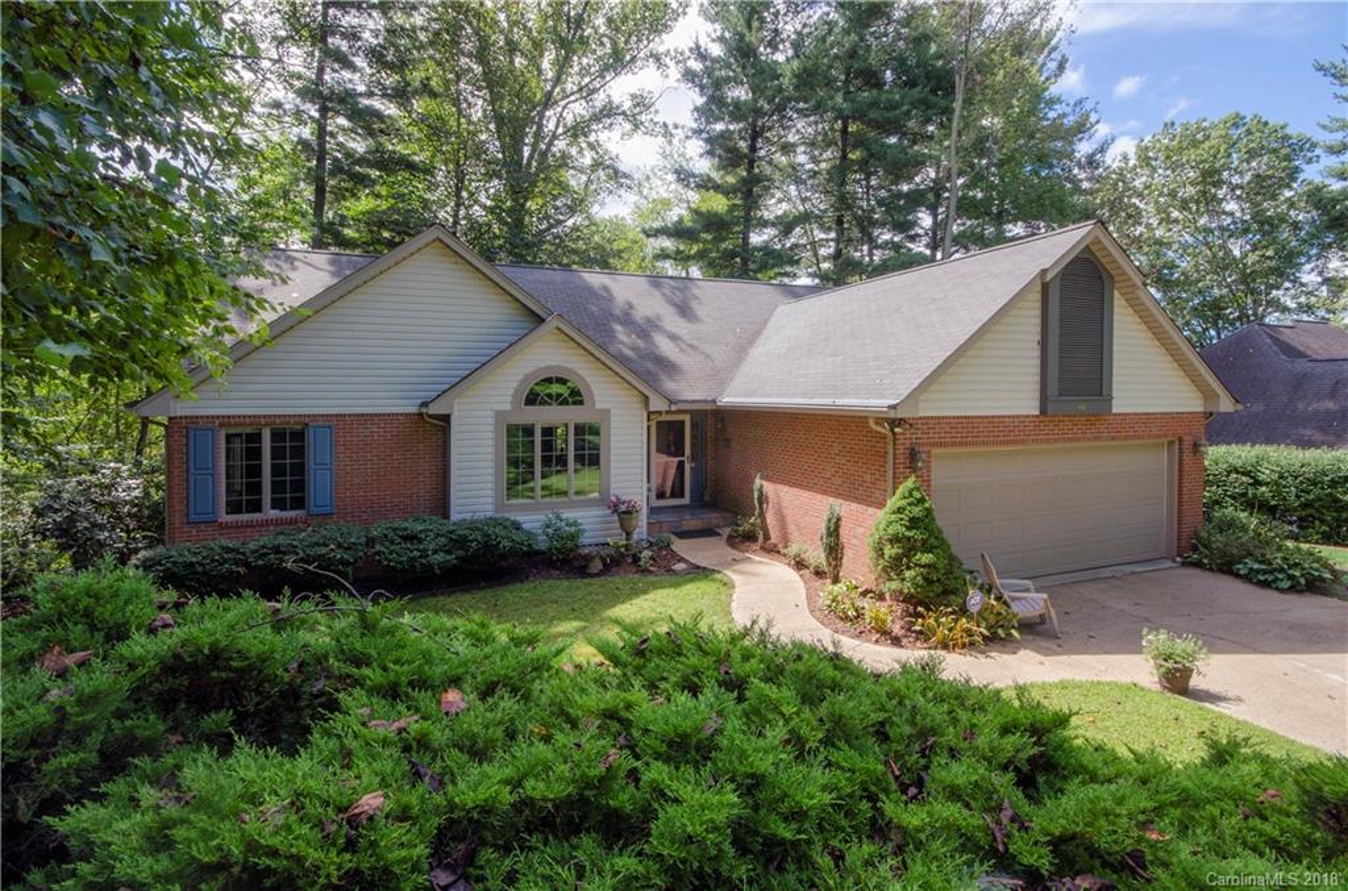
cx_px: 674
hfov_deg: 95.1
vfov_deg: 71.7
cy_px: 446
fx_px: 616
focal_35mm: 16
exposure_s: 1/30
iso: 100
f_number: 13
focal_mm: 11
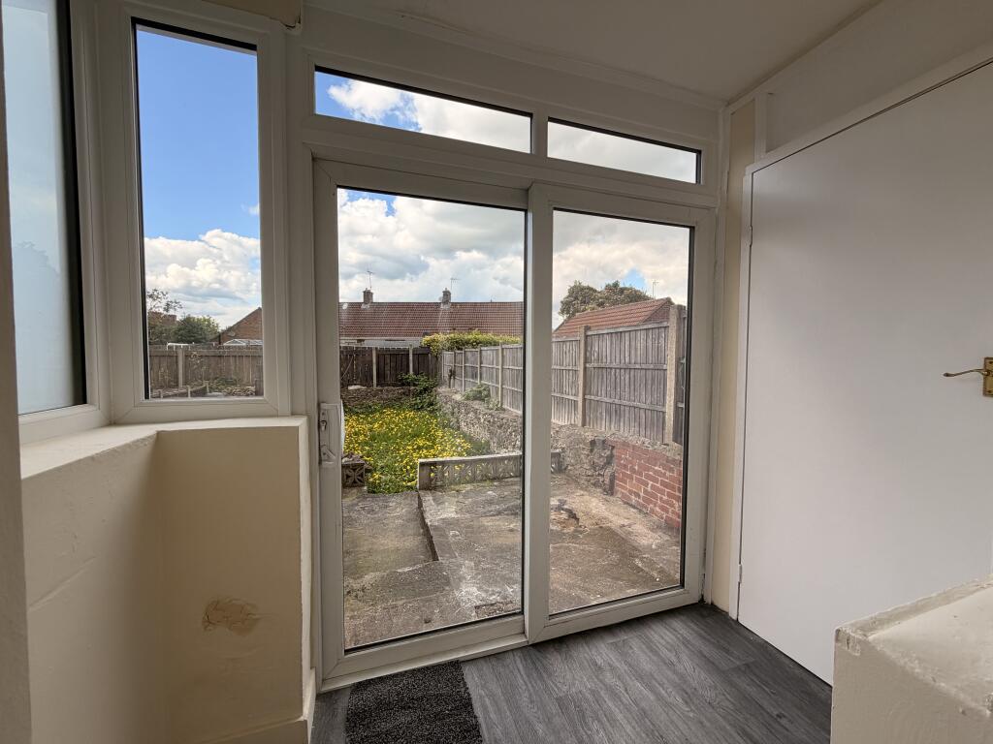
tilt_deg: -2.9
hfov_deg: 102.1
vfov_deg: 85.7
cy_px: 372
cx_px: 496
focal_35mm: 14
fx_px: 402
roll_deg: -0.9
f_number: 2.2
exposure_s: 1/502
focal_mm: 2.22
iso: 50
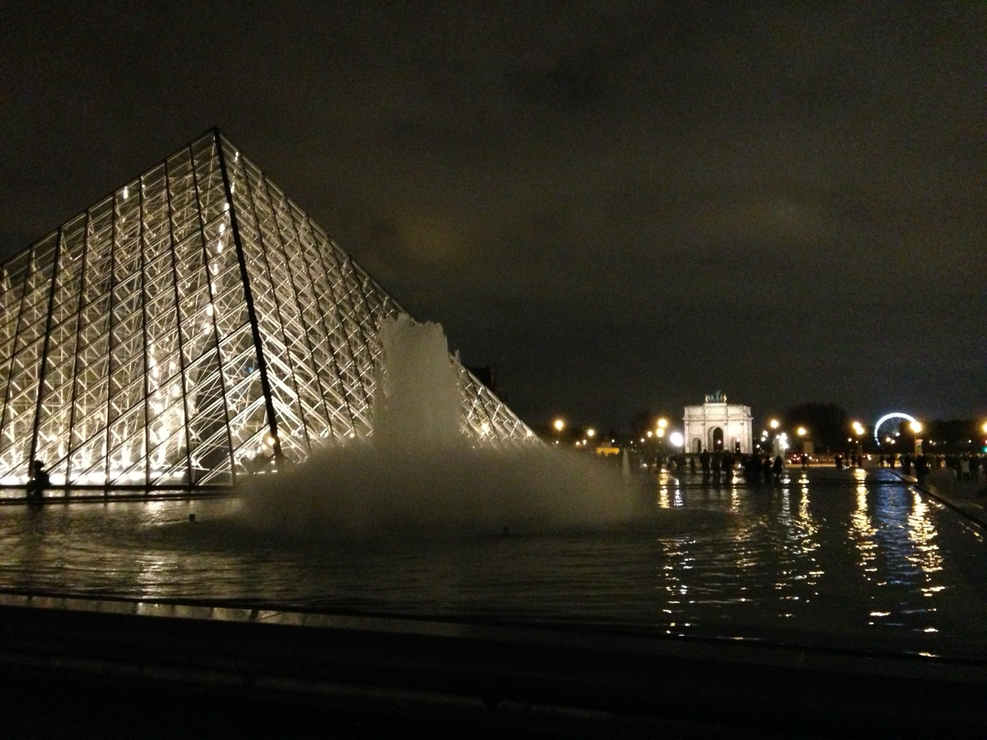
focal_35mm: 33
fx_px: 941
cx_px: 494
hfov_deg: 55.4
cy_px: 370
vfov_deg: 42.9
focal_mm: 4.12
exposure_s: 1/15
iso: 800
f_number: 2.4
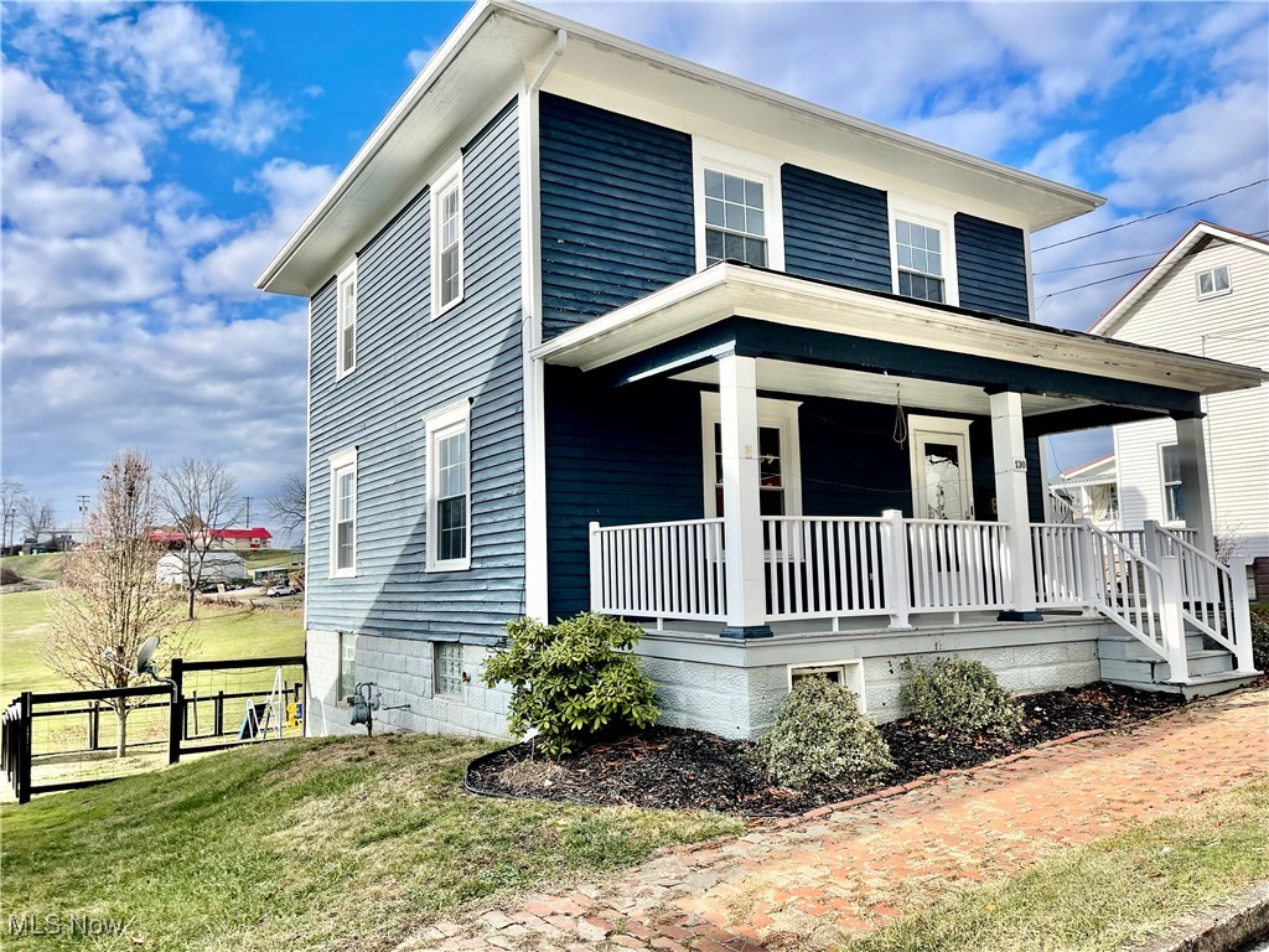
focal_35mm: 25
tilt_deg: +7.4
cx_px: 634
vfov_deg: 54.9
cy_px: 476
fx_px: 916
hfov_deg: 69.4
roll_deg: +1.6
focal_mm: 5.1
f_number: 1.6
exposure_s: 1/2717
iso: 32
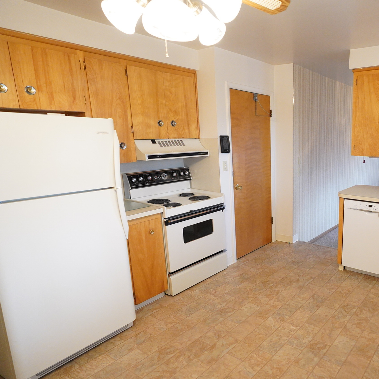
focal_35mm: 24
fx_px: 297
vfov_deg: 65.0
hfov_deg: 60.2
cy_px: 198
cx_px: 300
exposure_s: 1/640
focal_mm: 16
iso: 6400
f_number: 2.8
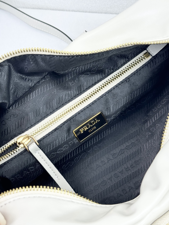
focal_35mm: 48
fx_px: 312
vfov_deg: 39.7
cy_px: 112
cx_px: 84
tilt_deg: -64.5
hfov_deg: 30.3
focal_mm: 6.86
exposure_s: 1/495
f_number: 1.78
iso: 64
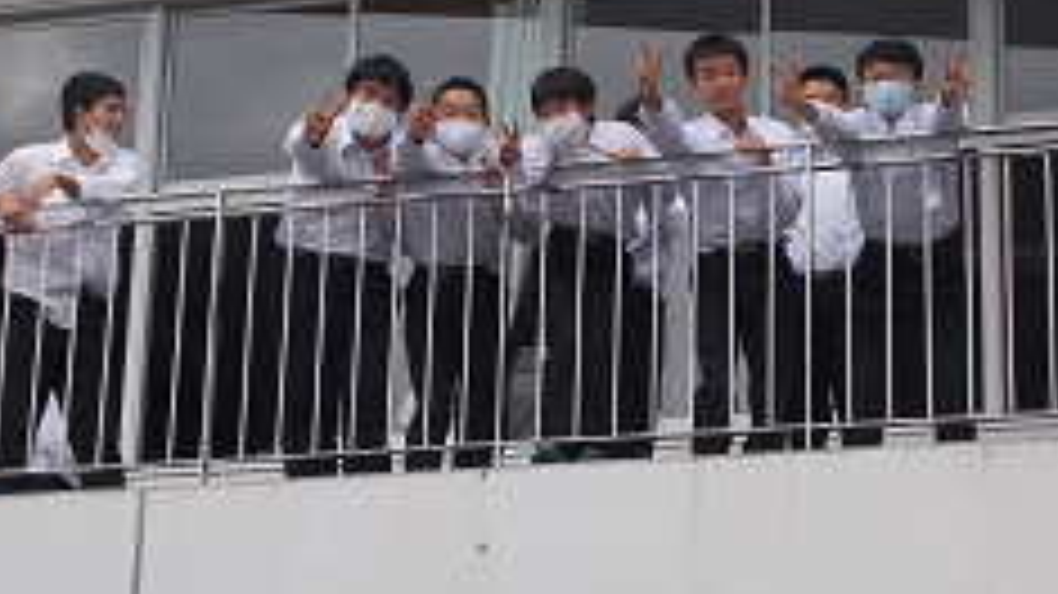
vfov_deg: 9.8
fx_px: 3449
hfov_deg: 17.4
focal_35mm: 123
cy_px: 198
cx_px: 585
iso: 80
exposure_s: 1/200
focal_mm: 13.5
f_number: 5.8
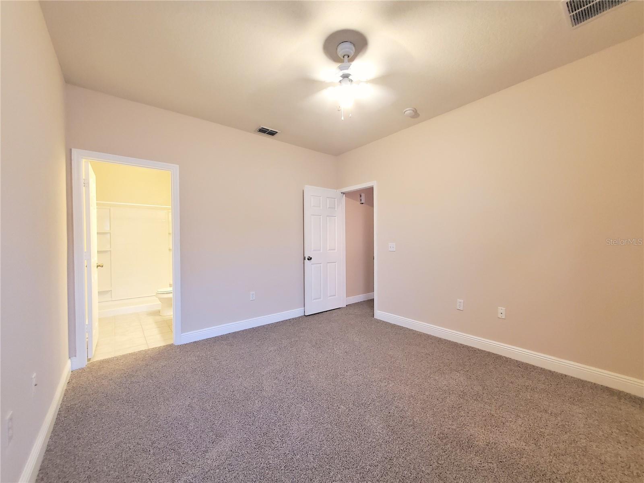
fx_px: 242
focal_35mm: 13
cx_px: 322
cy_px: 242
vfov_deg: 89.9
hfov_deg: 106.2
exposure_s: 1/29
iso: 500
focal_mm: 1.8
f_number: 2.2
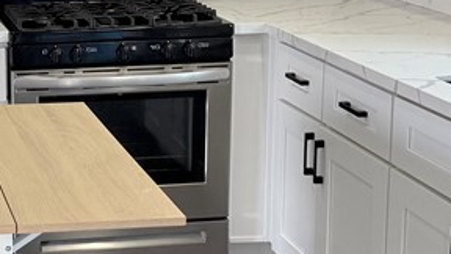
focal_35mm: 93
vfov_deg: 13.0
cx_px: 49
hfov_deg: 22.4
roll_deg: -0.2
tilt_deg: -7.7
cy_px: 83
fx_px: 1112
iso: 160
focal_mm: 6.76
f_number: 1.78
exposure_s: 1/229
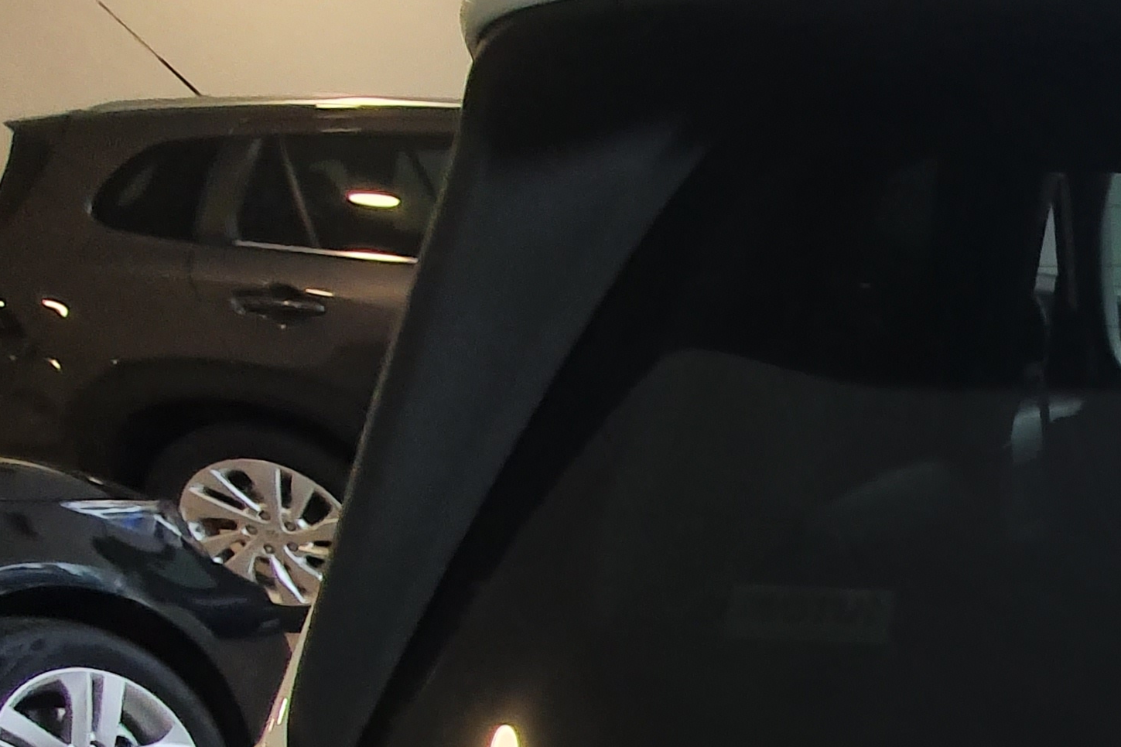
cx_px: 1557
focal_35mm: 43
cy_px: 1063
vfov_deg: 25.2
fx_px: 1339
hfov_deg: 31.3
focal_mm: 1.8
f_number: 2.2
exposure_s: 1/50
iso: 100
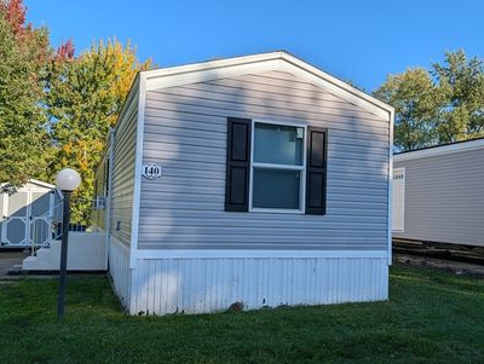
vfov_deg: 46.8
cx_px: 248
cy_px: 203
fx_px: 420
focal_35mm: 30
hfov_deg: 59.9
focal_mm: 6.9
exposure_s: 1/1294
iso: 22
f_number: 1.68
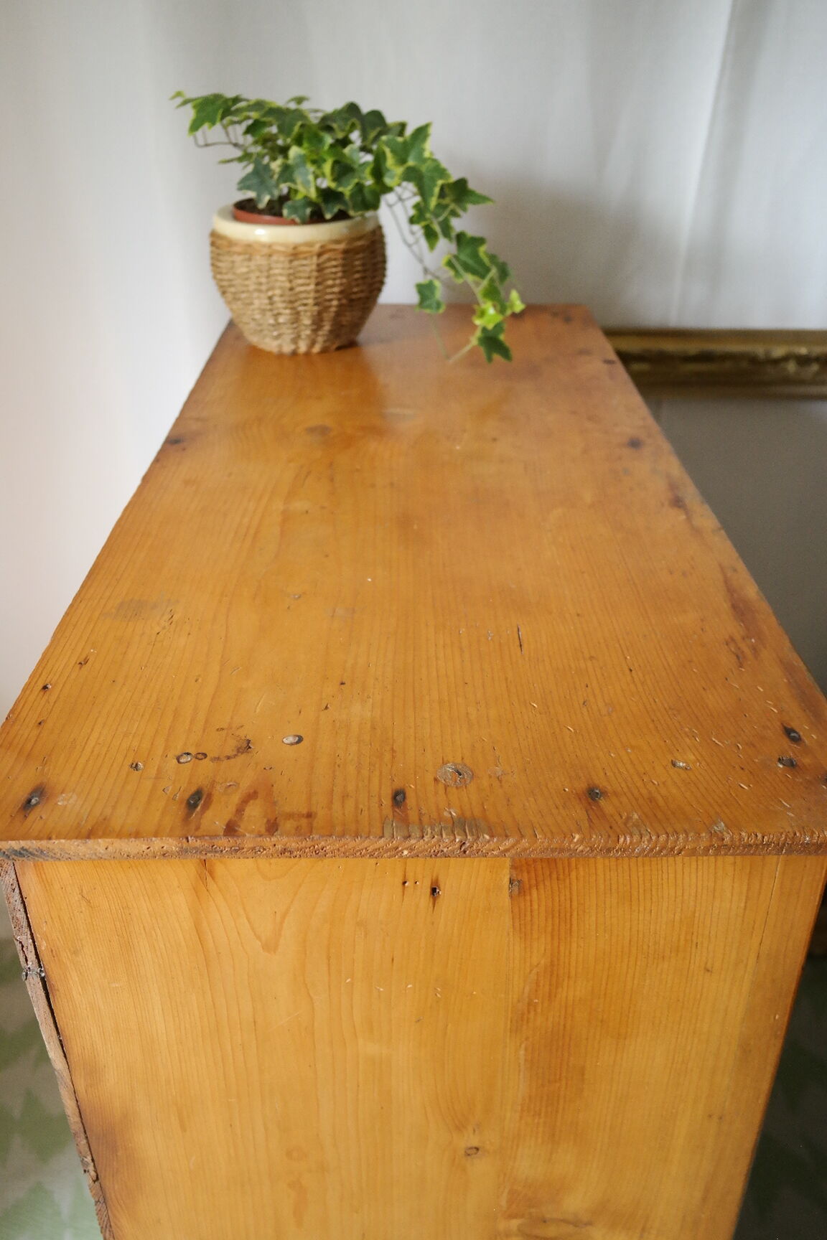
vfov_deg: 61.9
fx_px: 1034
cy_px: 620
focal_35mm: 30
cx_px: 414
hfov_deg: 43.6
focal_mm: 20
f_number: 6.3
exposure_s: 1/30
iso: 1600
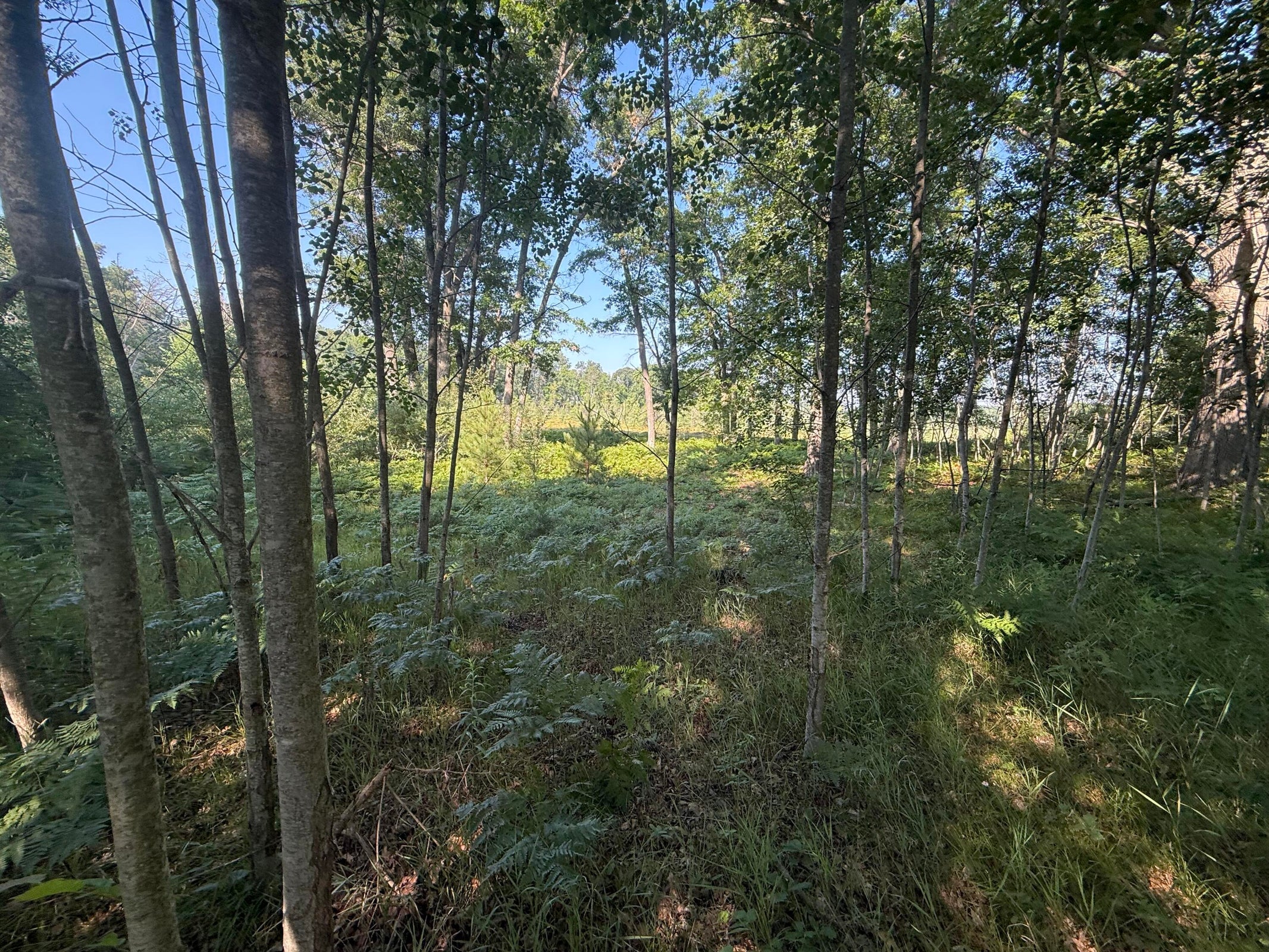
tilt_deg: -6.5
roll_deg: -3.5
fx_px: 513
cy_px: 476
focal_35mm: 14
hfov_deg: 102.1
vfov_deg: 85.7
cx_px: 634
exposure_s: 1/158
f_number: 2.2
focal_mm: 2.22
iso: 50
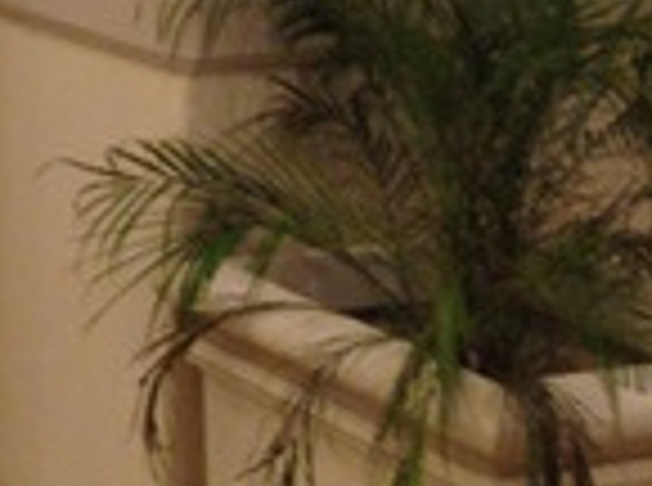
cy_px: -234
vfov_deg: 9.8
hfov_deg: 12.2
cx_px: -616
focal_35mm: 146
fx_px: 2743
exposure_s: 1/20
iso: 80
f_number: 2.4
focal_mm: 4.12
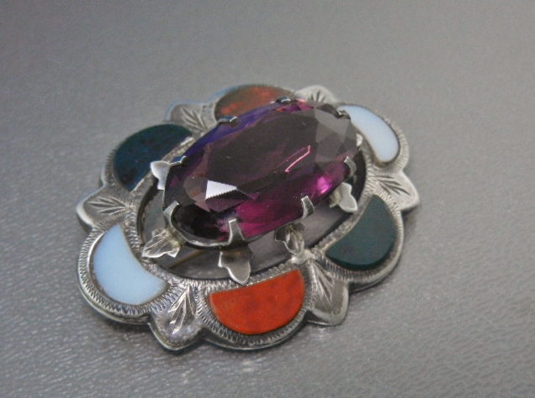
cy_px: 199
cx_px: 268
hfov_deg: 32.8
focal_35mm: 59
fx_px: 910
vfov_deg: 24.7
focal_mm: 10.6
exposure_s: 1/30
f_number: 8
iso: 800
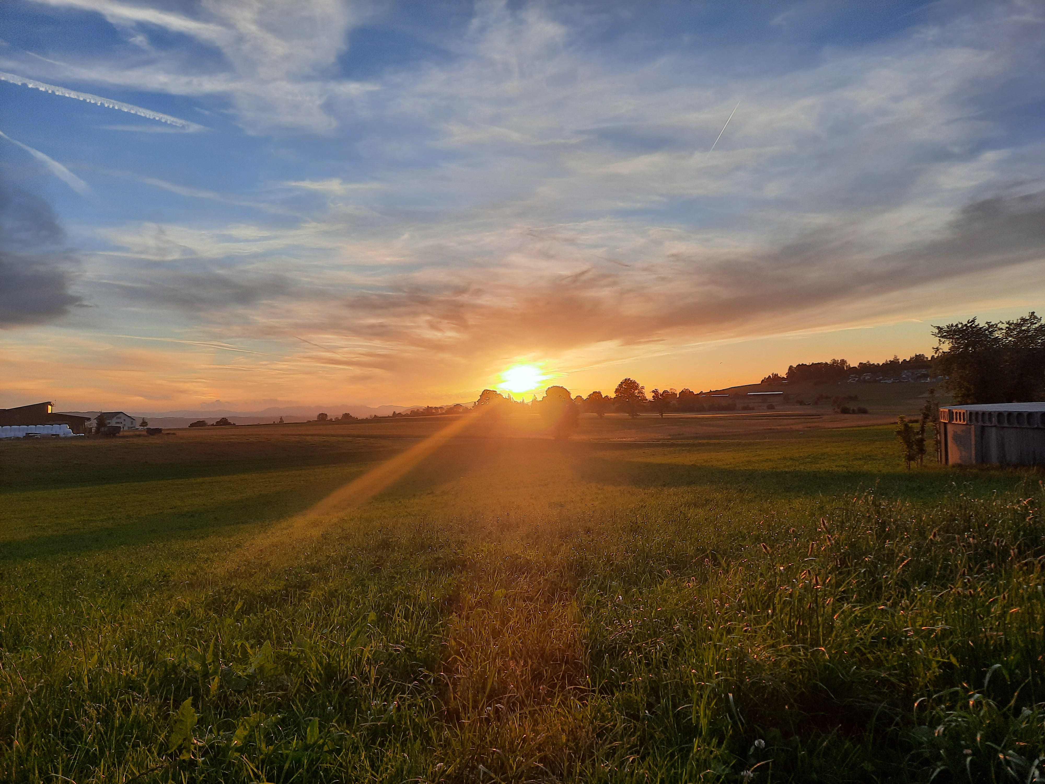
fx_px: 755
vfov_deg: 54.9
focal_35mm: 25
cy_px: 392
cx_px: 522
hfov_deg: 69.4
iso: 32
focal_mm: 4.6
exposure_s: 1/381
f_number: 2
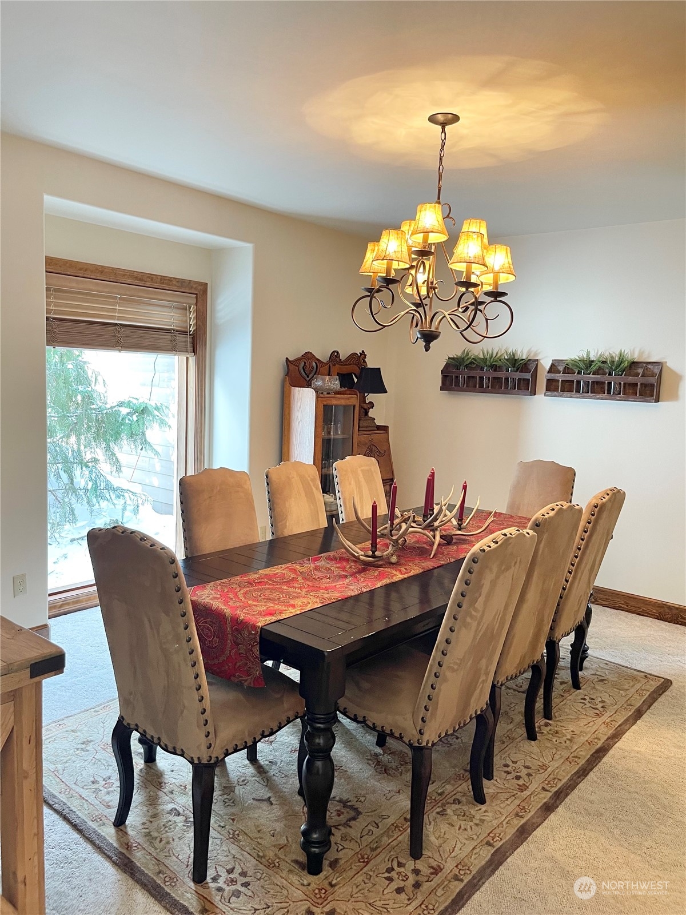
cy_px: 458
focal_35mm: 26
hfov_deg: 53.1
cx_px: 343
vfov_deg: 67.3
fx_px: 687
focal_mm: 5.1
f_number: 1.6
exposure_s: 1/60
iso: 160
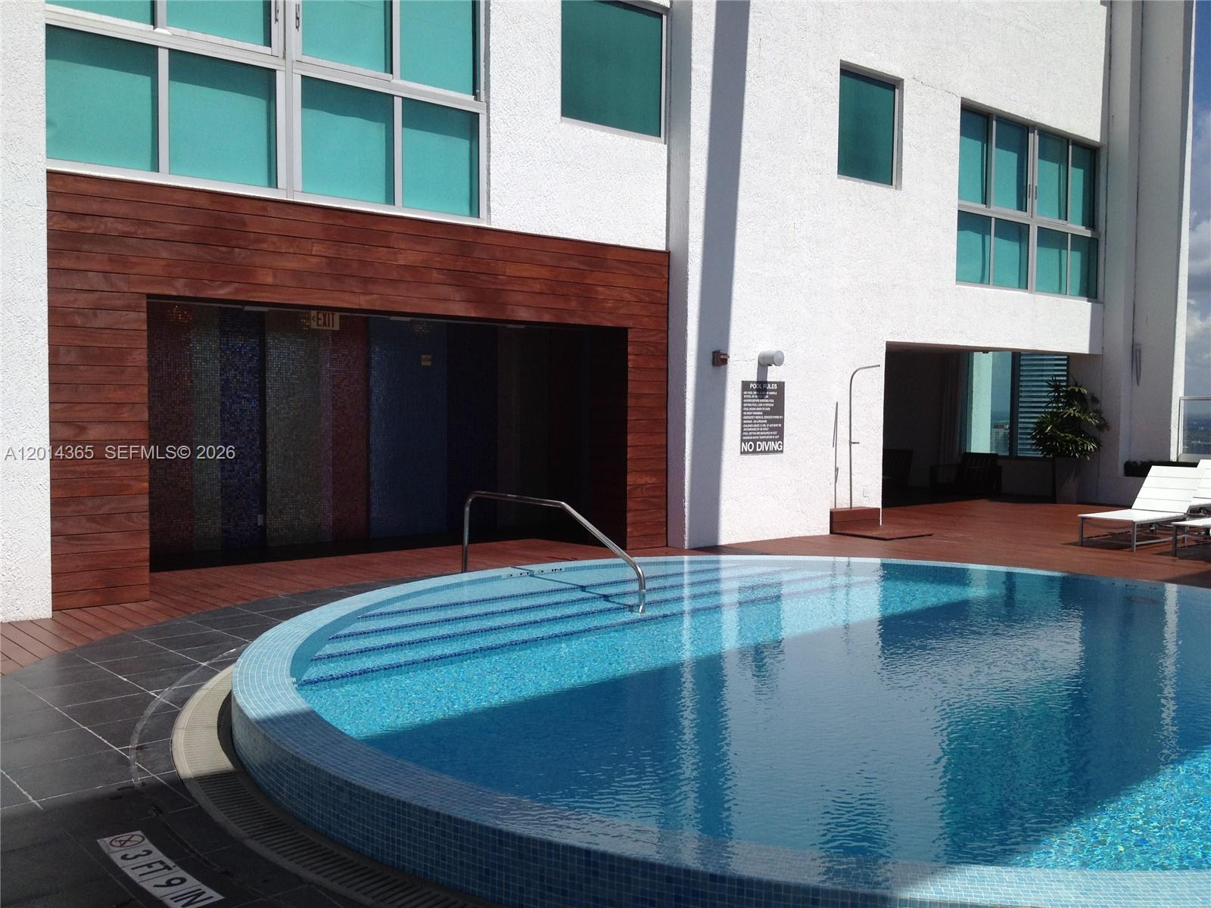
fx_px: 1224
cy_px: 454
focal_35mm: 35
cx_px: 606
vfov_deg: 40.7
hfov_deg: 52.6
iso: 64
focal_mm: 4.28
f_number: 2.4
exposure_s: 1/3460
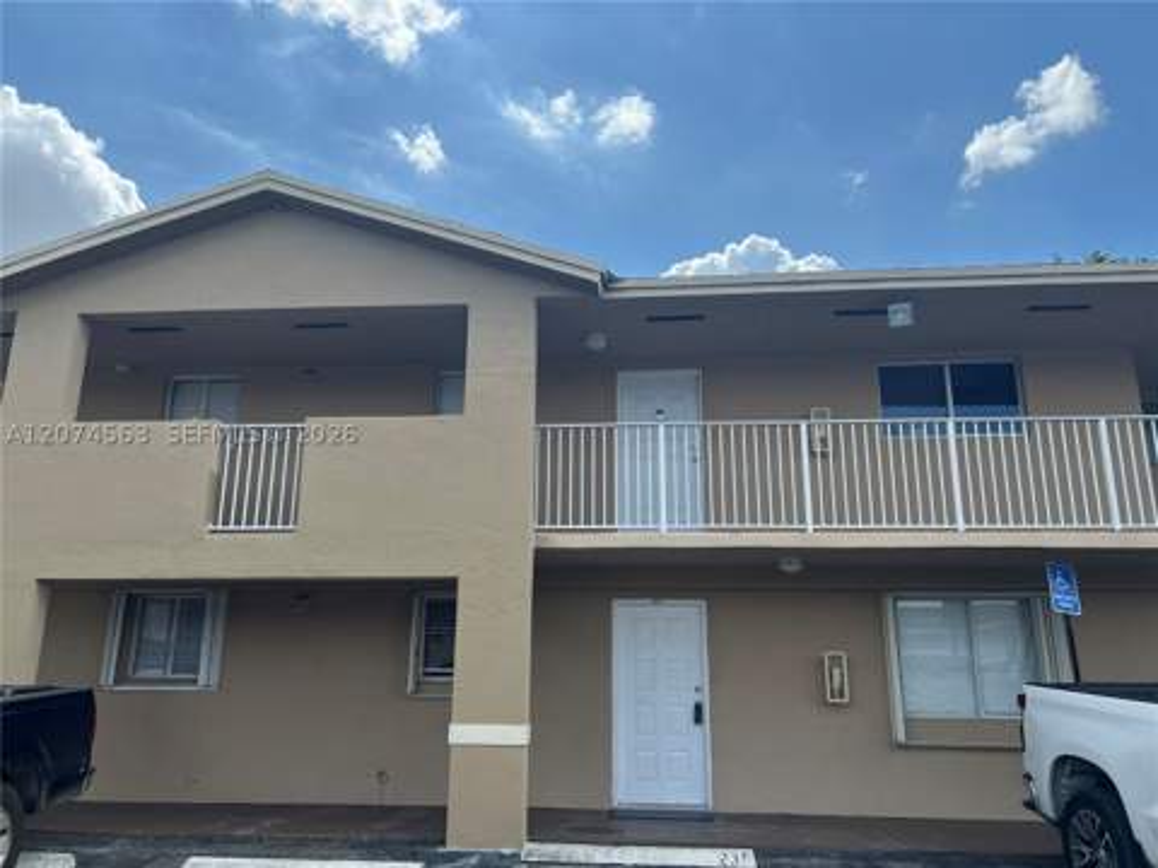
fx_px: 870
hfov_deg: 67.3
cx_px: 579
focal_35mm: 26
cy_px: 434
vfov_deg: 53.1
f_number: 1.5
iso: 50
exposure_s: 1/4444
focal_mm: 5.7
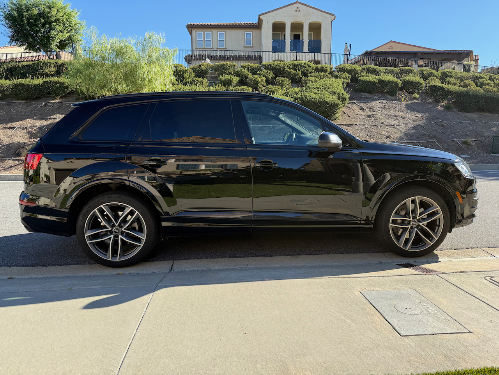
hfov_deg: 71.6
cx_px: 250
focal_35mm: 24
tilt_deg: -8.0
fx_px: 346
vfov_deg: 56.8
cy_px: 188
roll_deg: +0.2
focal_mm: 6.76
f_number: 1.78
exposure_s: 1/1901
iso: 100
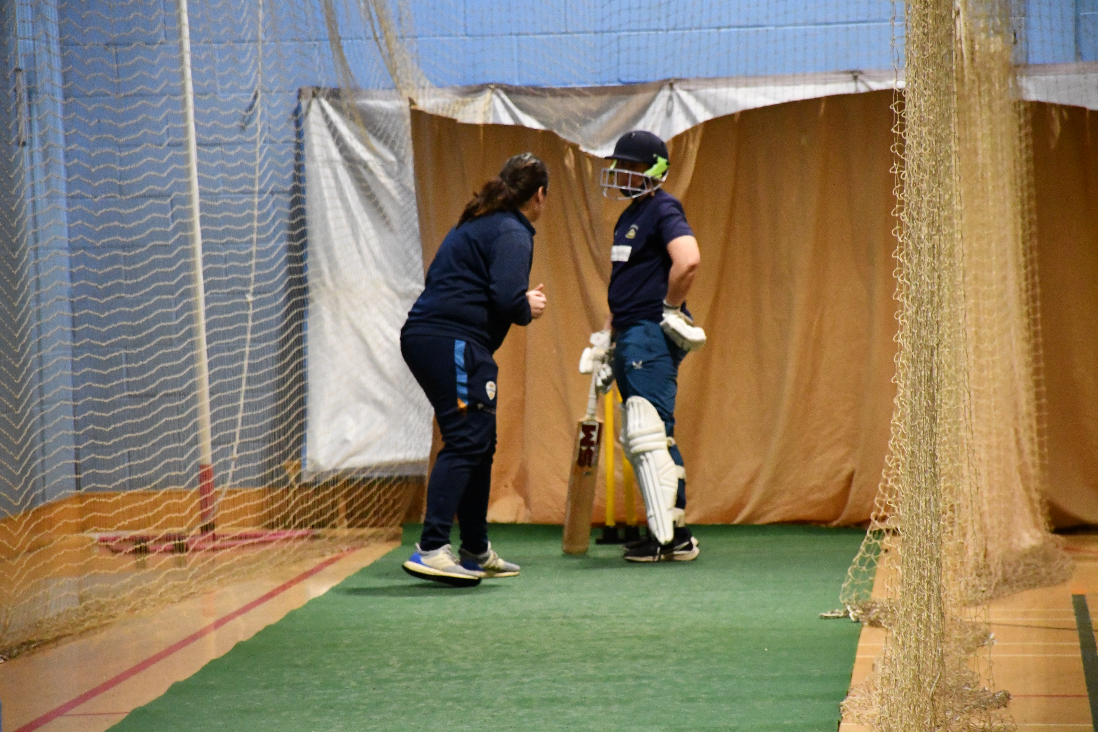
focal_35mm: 210
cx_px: 549
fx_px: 6404
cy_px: 366
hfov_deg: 9.8
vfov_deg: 6.5
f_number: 5.6
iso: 8000
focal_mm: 140
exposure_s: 1/125
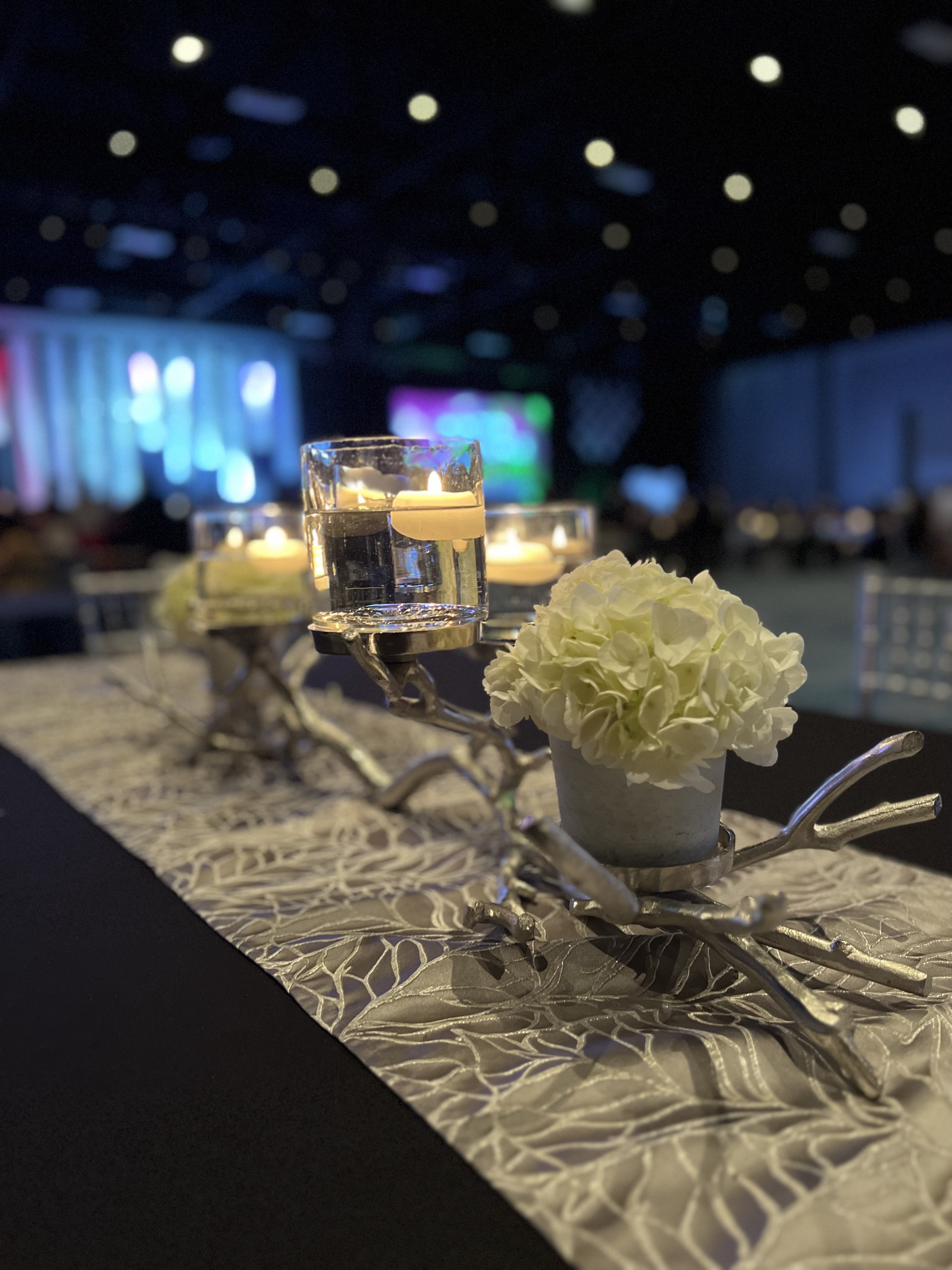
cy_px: 635
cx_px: 476
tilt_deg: -6.8
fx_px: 953
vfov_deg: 67.3
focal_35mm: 26
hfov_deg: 53.1
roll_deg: +1.8
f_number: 1.5
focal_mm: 5.7
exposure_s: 1/40
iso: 500
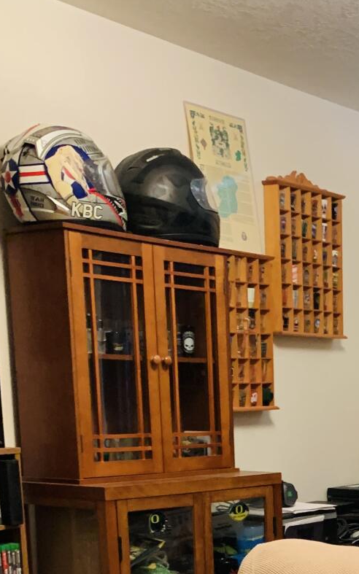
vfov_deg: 27.1
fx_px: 1096
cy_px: 617
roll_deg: -0.3
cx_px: 435
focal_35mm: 70
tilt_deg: -10.8
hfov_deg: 17.7
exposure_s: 1/30
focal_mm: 4.25
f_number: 1.8
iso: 320
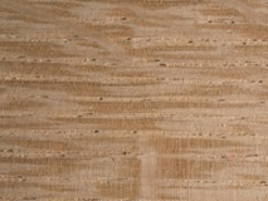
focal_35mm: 99
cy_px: 160
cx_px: 232
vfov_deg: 14.9
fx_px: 767
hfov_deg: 19.5
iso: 80
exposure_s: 1/800
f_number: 3.4
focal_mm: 8.3
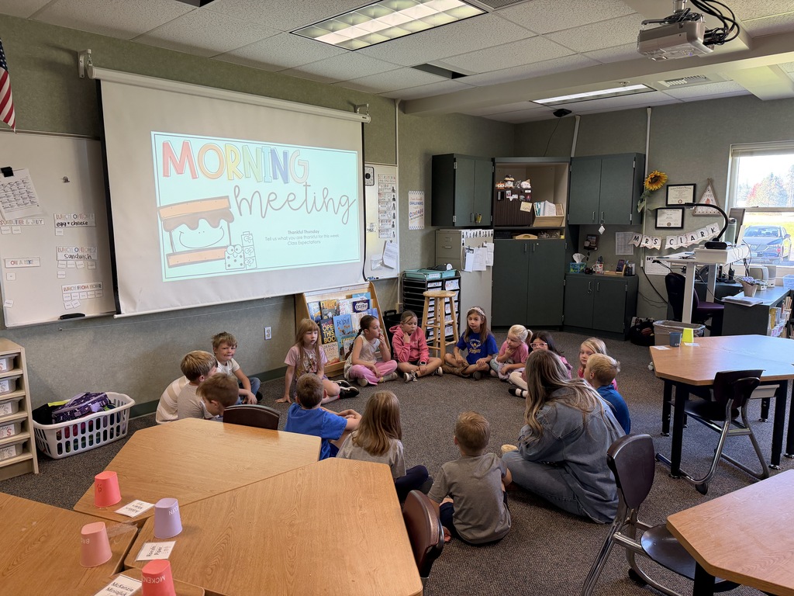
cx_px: 397
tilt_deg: -8.5
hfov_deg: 71.6
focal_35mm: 24
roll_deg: +0.6
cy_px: 298
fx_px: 550
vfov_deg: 56.8
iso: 160
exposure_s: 1/60
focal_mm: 6.76
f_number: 1.78
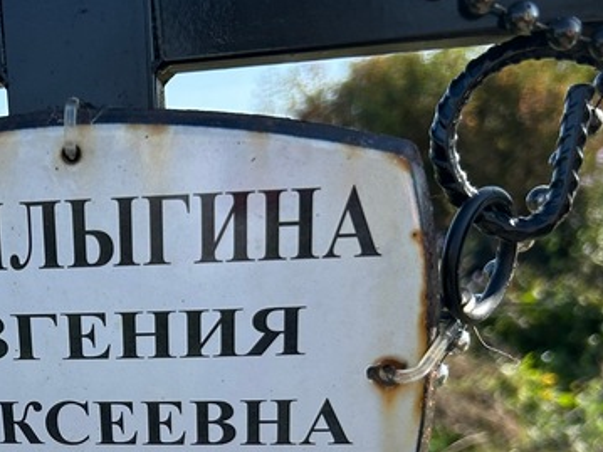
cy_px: 447
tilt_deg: -14.5
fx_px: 1010
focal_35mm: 58
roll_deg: +3.5
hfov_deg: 31.5
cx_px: 47
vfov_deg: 24.1
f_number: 1.5
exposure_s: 1/1724
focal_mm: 5.7
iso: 50
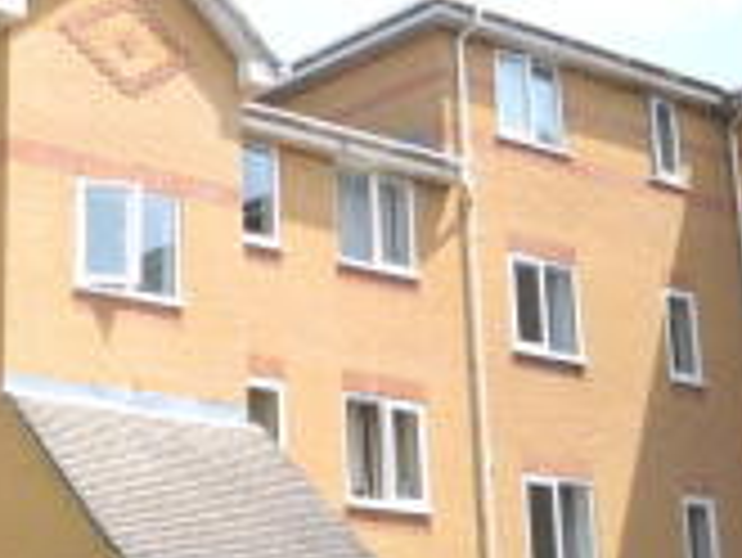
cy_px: 241
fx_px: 1780
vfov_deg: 17.8
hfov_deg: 22.7
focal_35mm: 83
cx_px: 9
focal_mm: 20
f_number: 6.3
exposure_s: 1/160
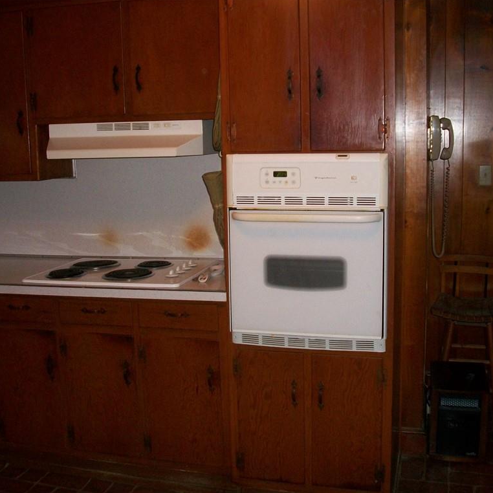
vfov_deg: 43.9
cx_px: 247
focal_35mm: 38
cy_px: 245
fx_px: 612
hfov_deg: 43.9
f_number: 2.9
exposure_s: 1/60
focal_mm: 5.7
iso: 160
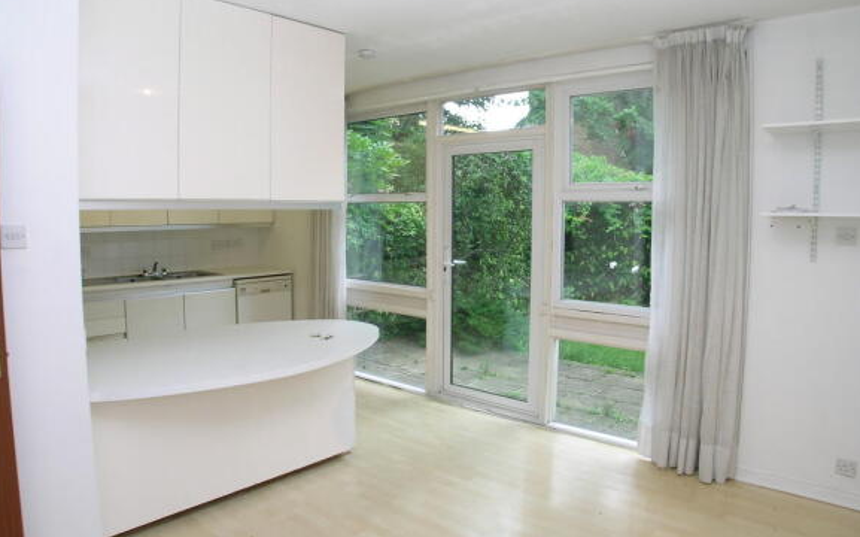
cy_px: 268
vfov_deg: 41.8
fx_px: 703
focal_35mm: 30
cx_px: 430
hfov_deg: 62.9
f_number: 4
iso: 50
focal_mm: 5.8
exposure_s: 1/30.2
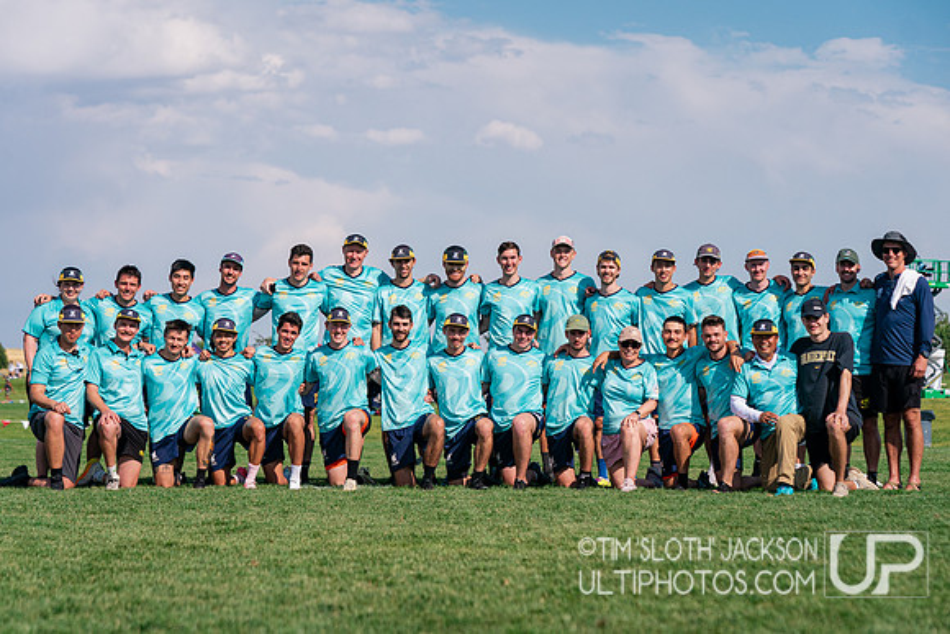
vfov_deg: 15.9
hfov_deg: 23.6
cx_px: 496
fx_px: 2269
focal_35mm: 86
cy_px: 320
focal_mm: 81
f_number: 4
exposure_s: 1/6400
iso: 500
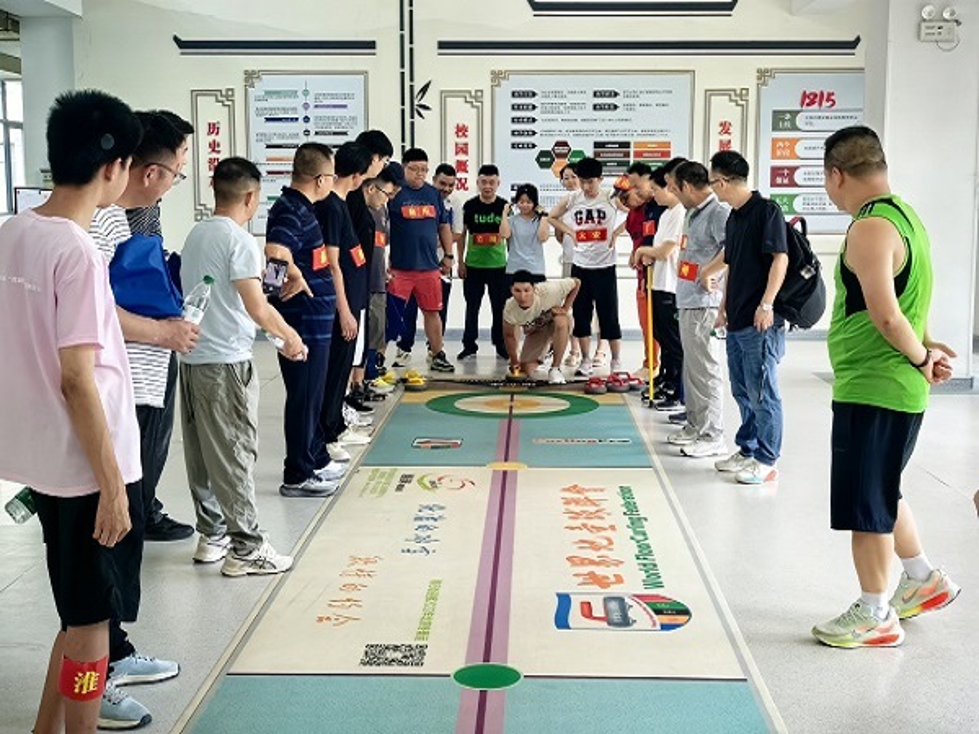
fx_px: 1358
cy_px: 367
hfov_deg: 39.7
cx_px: 490
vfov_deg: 30.3
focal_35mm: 48
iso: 250
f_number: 4
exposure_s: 1/100
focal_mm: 5.75
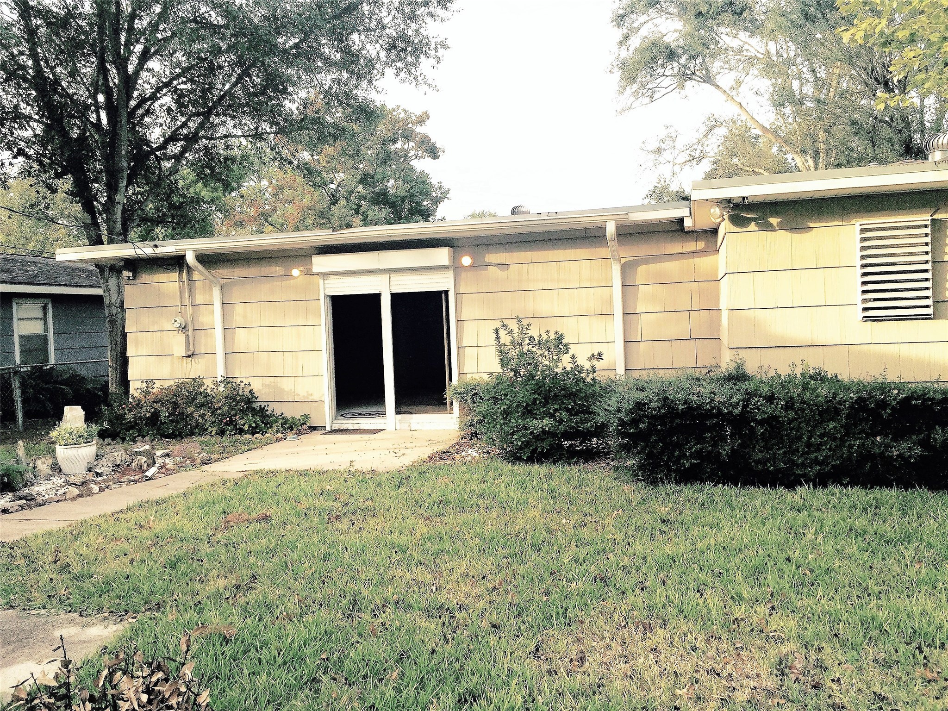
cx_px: 474
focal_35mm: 29
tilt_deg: -4.4
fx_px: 794
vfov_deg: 48.2
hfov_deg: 61.7
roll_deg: +0.8
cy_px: 356
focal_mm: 4.15
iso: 32
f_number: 2.2
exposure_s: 1/682
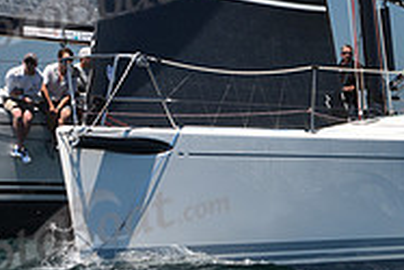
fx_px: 2437
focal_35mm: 217
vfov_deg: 6.3
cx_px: 344
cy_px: 92
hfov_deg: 9.4
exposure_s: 1/800
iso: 250
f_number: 5
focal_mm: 70
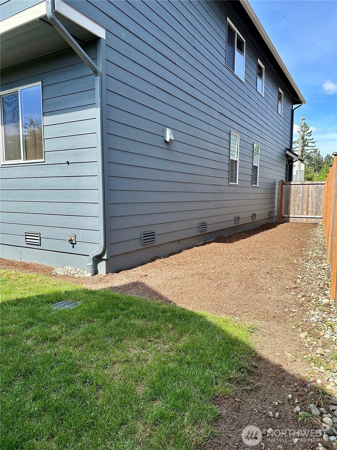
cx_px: 168
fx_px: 312
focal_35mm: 24
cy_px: 225
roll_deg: -0.9
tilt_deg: -5.1
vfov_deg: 71.6
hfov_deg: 56.8
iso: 80
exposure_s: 1/1272
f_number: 1.78
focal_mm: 6.86
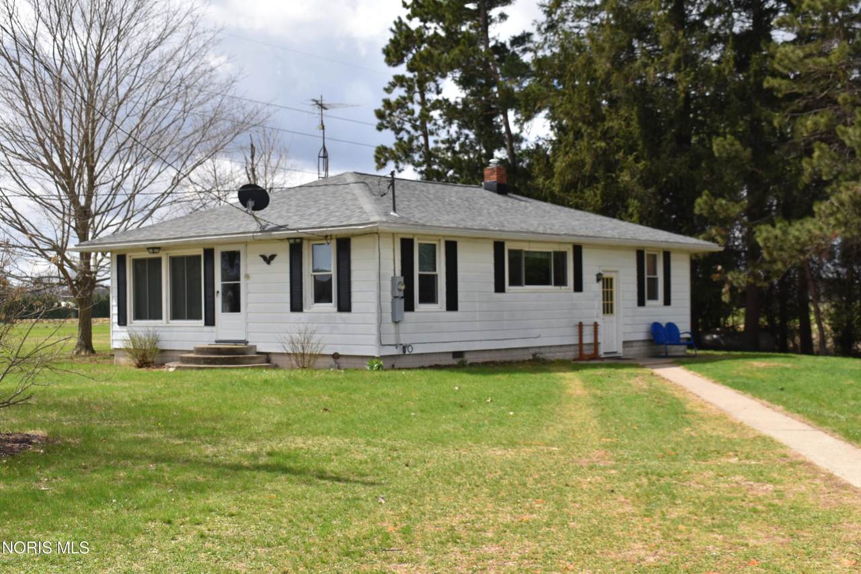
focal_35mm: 46
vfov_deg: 28.9
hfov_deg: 42.3
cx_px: 430
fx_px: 1112
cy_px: 287
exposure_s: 1/250
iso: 100
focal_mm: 31
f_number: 8
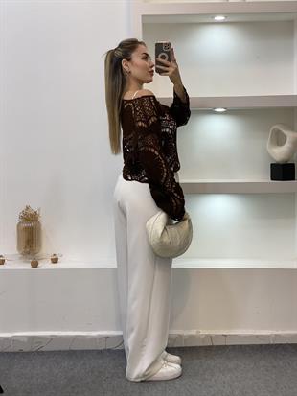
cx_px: 148
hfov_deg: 28.0
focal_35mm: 52
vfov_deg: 36.8
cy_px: 198
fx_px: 595
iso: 64
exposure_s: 1/100
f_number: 2
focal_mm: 6
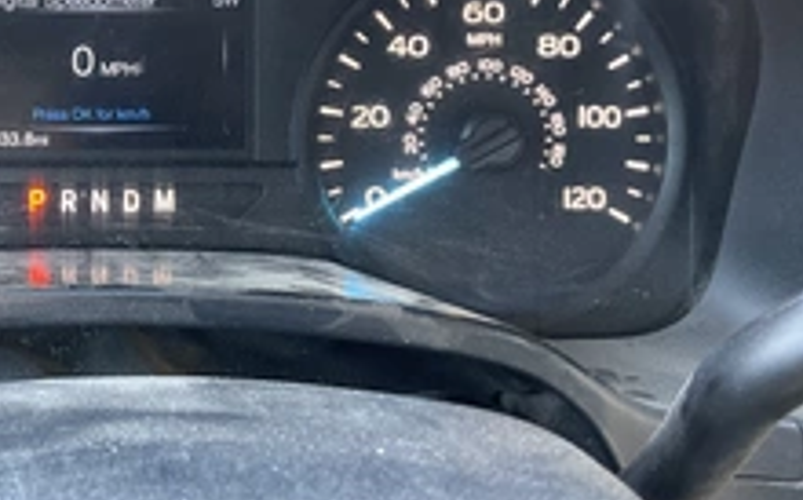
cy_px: 106
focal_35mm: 56
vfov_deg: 22.8
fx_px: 1224
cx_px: 110
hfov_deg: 34.6
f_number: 1.8
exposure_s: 1/60
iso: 160
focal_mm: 3
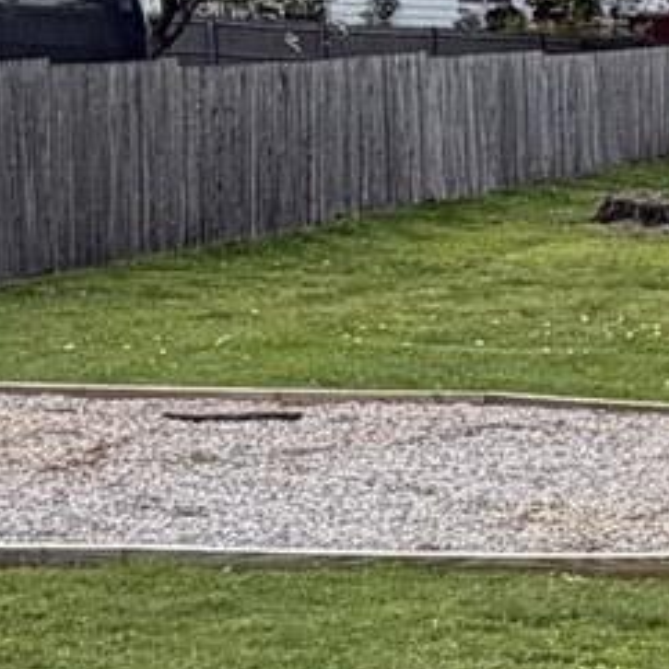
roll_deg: -3.3
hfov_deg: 12.6
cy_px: 487
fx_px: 2580
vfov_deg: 14.7
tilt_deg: -10.0
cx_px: 1413
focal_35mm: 118
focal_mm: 2.22
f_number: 2.2
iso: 40
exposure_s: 1/559
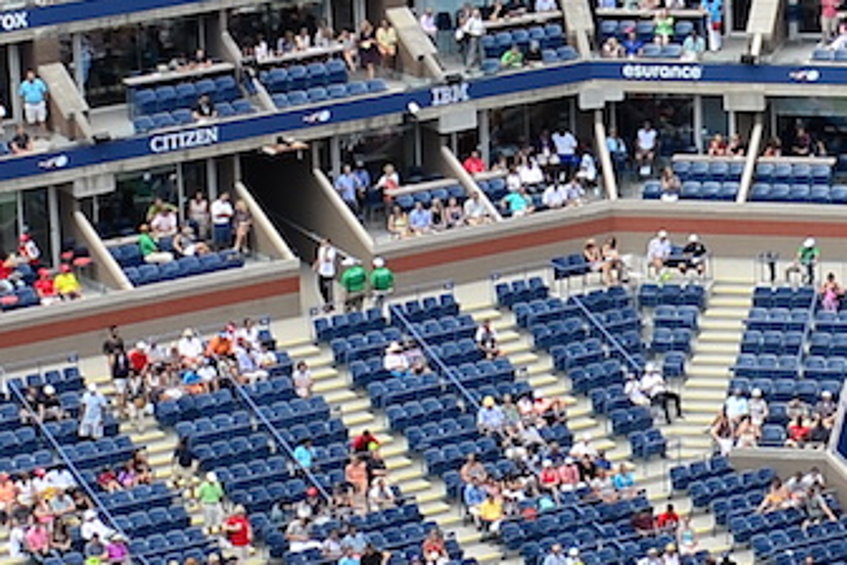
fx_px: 4399
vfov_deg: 7.3
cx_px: 476
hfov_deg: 11.0
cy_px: 589
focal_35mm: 187
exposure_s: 1/500
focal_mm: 21
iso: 125
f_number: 3.8
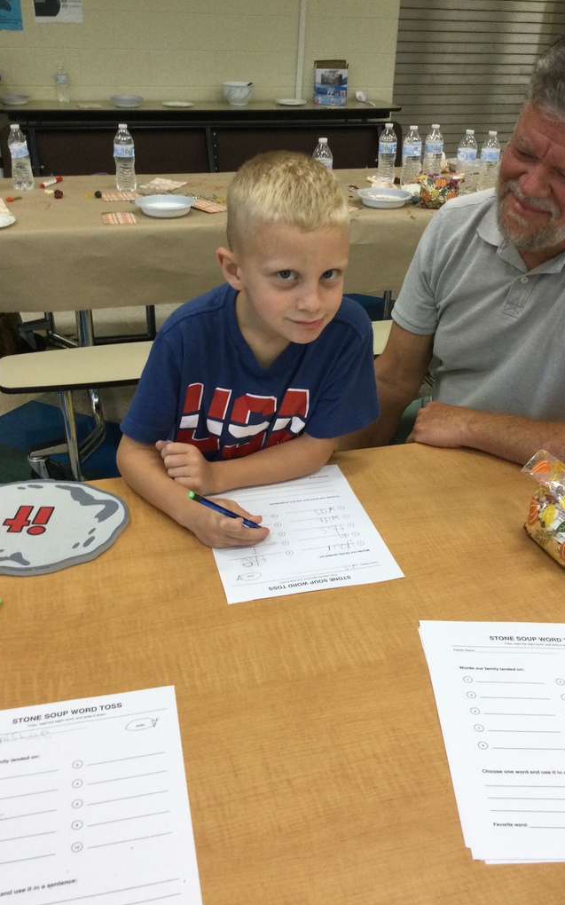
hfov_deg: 38.3
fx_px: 813
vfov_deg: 58.2
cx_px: 305
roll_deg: -1.3
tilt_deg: -27.5
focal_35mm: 33
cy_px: 452
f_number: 2.4
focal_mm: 3.3
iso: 64
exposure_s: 1/30
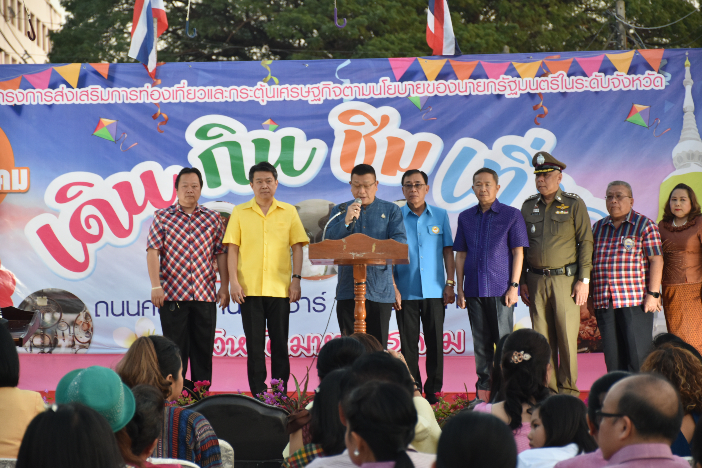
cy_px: 234
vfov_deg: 10.2
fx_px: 2632
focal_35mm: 135
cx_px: 351
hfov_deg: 15.2
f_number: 5.3
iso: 400
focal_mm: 90
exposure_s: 1/80
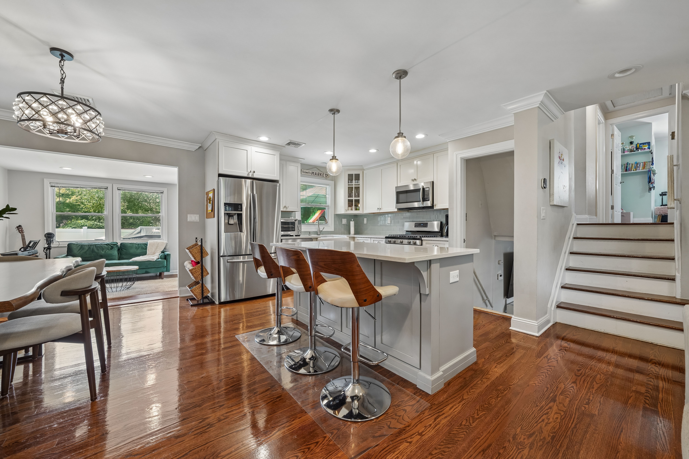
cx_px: 344
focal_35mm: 13
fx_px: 249
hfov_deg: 108.3
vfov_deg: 85.4
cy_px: 230
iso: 160
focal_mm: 13
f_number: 9
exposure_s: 1/5
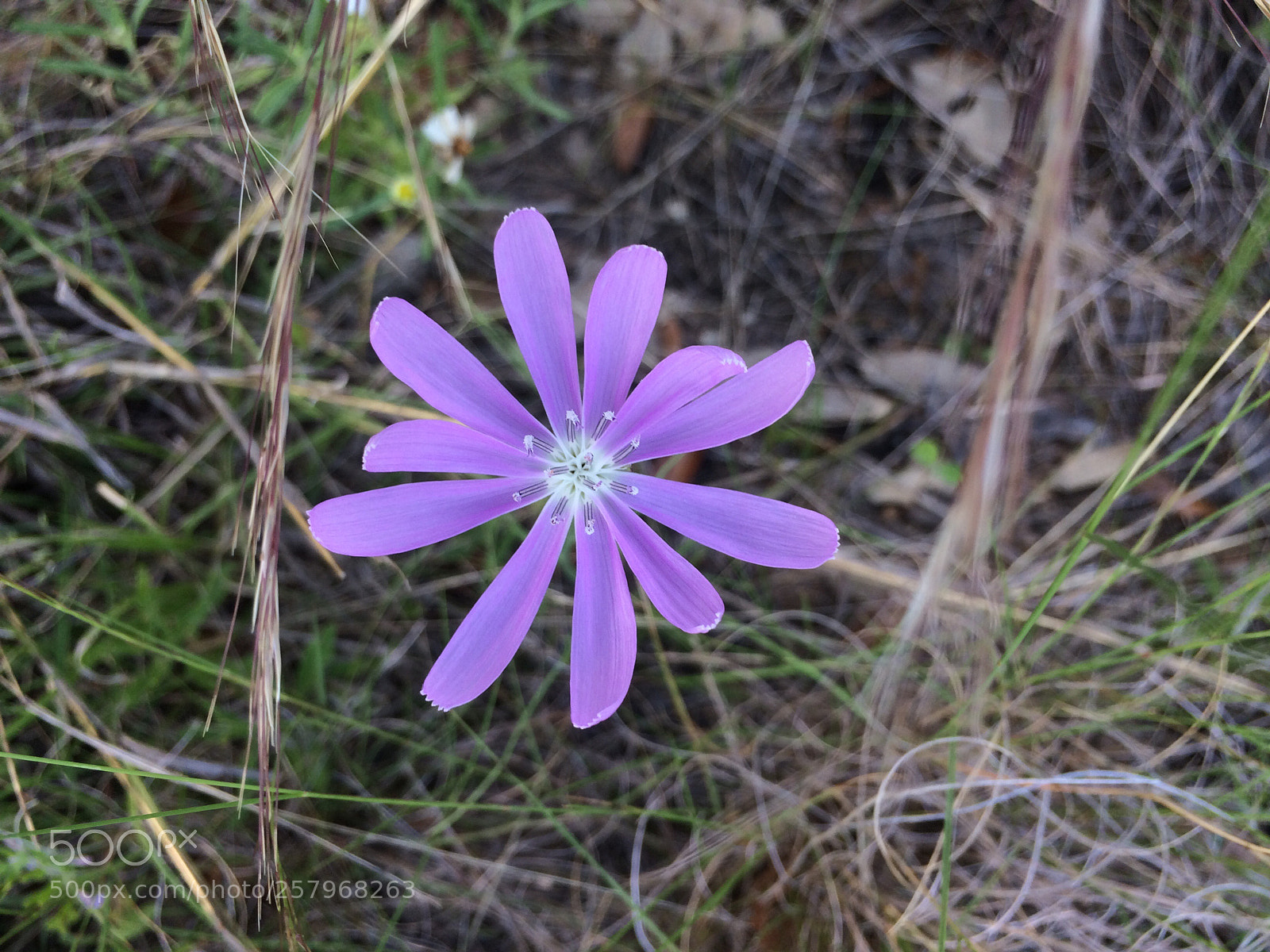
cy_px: 476
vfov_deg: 48.2
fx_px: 1064
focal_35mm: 29
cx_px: 635
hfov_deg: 61.7
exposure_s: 1/241
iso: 32
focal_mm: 4.15
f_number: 2.2
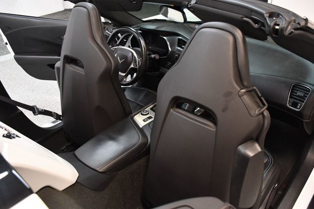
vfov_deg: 43.6
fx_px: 262
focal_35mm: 30
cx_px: 157
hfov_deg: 62.0
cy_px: 104
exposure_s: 1/100
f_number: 3.5
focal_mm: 20
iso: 3200
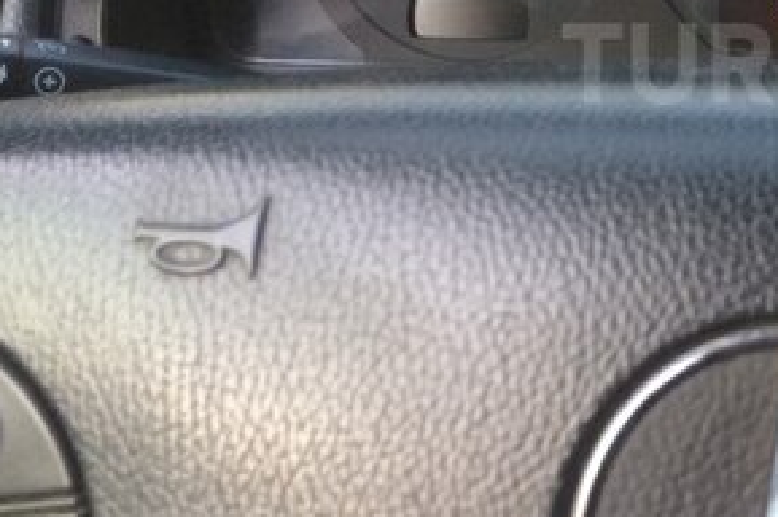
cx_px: 837
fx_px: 1489
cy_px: 63
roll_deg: -1.1
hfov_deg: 27.1
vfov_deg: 19.4
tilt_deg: -21.9
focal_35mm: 69
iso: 64
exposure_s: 1/33
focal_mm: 4.15
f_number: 2.2
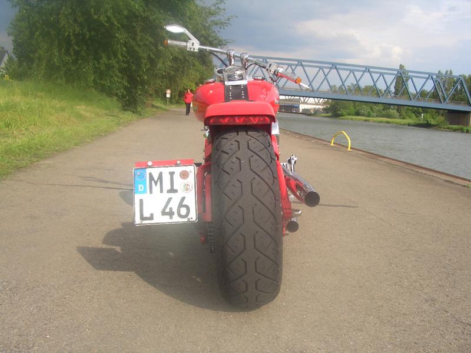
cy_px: 176
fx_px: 476
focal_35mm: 35
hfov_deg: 52.6
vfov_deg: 40.7
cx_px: 236
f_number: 4.3
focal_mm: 5.8
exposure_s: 1/320
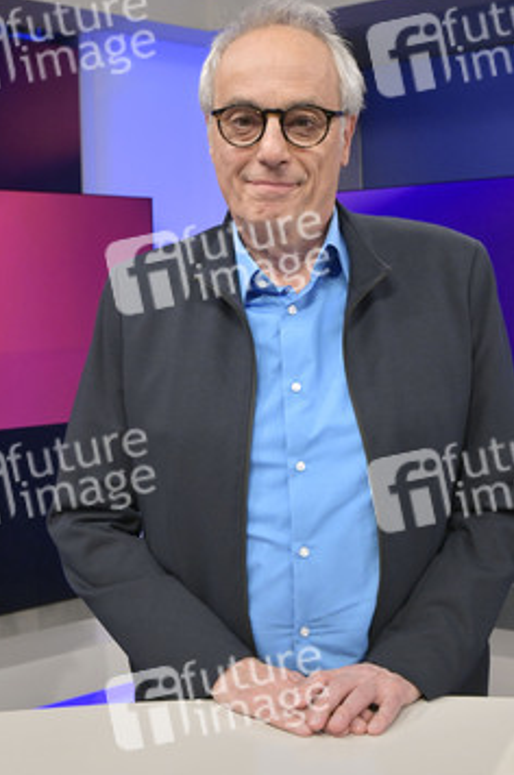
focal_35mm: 36
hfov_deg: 36.7
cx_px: 281
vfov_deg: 53.2
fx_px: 774
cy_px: 372
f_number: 6.3
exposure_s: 1/200
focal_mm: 32
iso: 2500
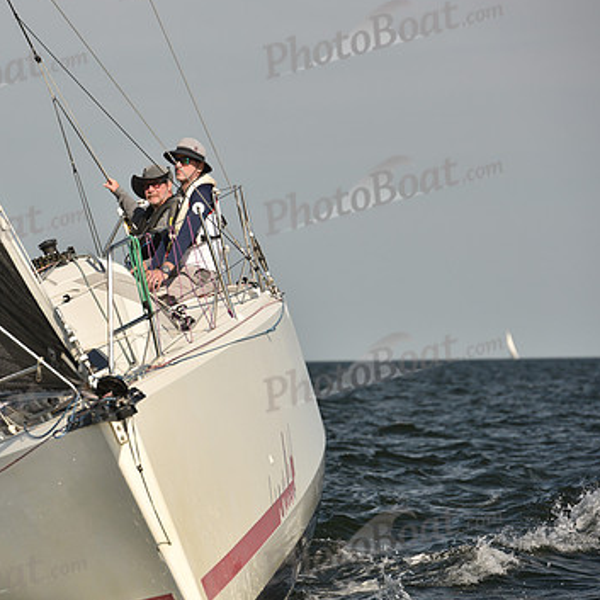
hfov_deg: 6.3
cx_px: 177
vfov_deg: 6.3
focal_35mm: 279
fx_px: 5471
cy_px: 303
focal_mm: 200
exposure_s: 1/640
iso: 250
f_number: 7.1
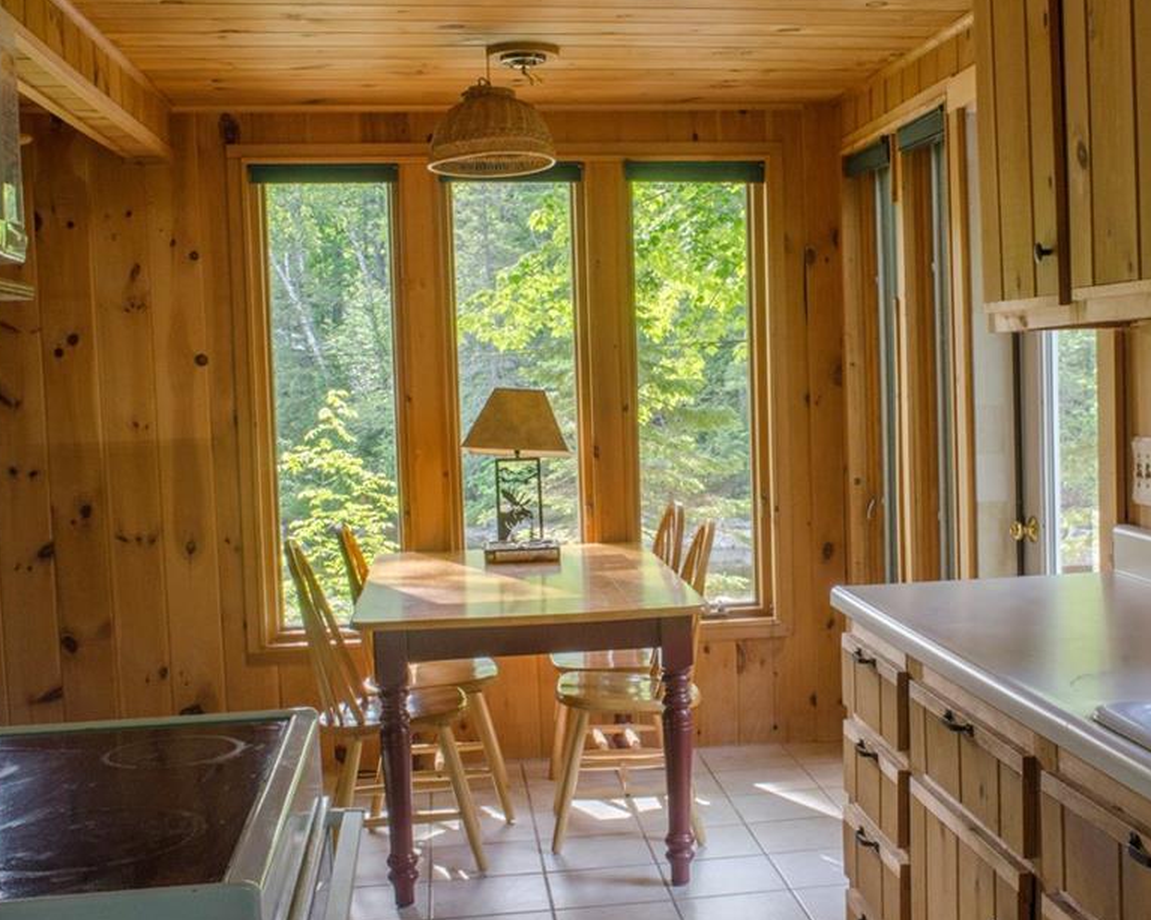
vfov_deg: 33.4
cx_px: 746
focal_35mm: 45
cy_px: 474
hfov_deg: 40.8
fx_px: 1532
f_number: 22
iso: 200
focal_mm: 24
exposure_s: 1/6
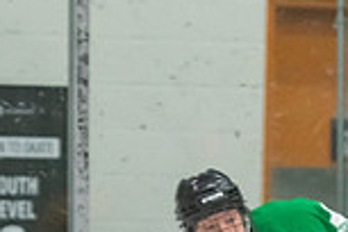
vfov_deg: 2.3
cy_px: 406
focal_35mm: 604
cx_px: 325
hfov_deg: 3.4
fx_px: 5838
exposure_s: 1/800
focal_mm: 112
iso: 4000
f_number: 2.8
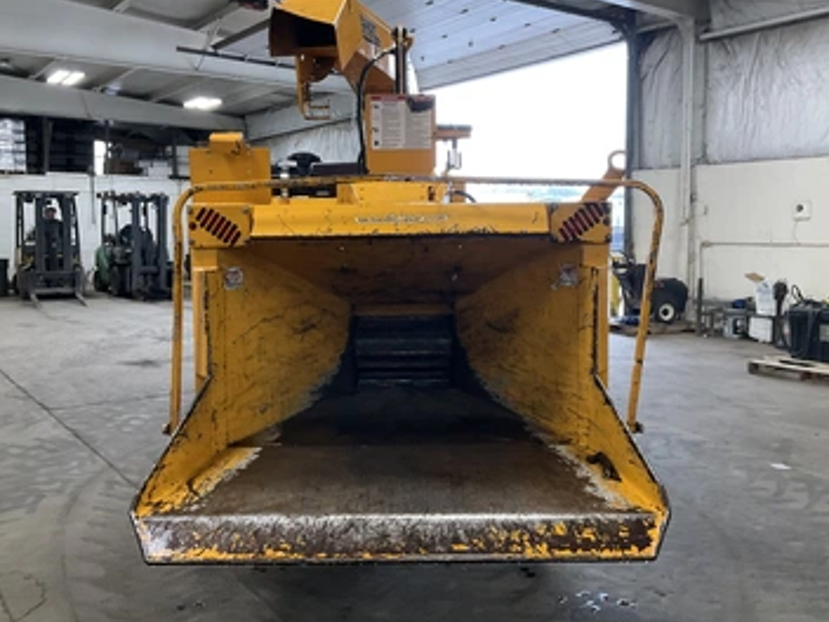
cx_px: 414
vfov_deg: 42.9
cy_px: 285
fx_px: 790
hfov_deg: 55.4
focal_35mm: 33
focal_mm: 3
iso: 160
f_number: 1.8
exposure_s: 1/60
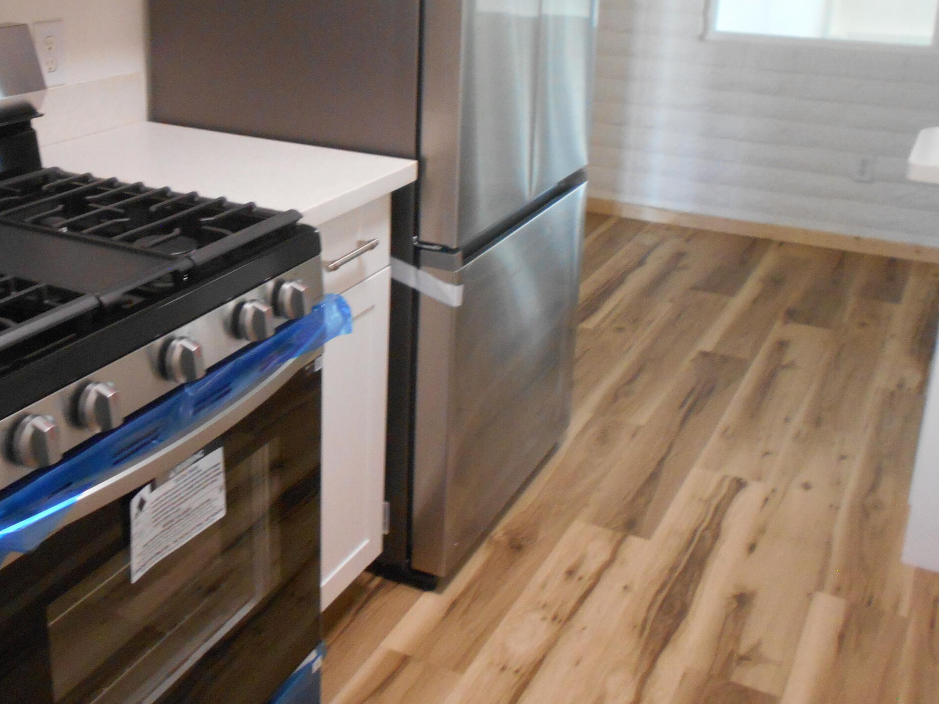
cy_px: 223
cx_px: 351
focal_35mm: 41
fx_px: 1112
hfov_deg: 45.4
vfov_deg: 34.7
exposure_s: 1/30
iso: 360
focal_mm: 4.6
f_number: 3.2
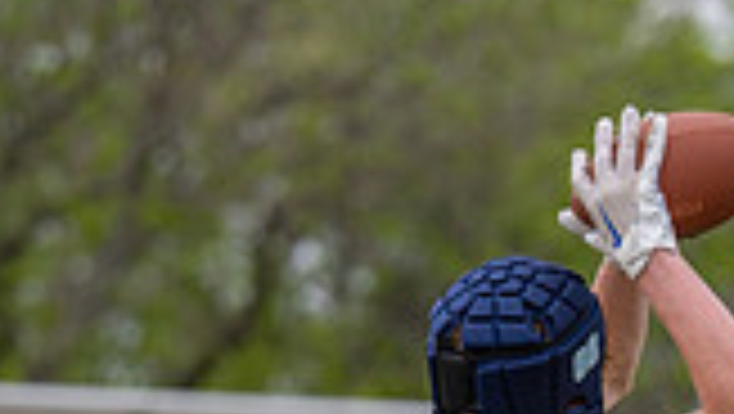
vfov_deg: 1.8
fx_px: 13051
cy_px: 868
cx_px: 744
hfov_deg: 3.2
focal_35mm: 670
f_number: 2.8
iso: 100
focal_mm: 125
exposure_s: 1/2000
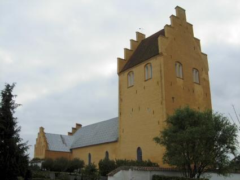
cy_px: 90
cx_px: 120
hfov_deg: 51.3
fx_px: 250
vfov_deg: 39.7
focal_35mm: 36
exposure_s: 1/271
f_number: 5.4
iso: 50
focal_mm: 7.5
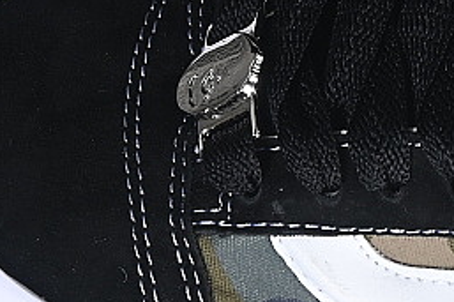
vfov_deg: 4.3
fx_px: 3970
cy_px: -62
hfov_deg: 6.5
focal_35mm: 315
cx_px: 463
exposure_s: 1/60
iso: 160
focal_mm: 50
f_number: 6.3
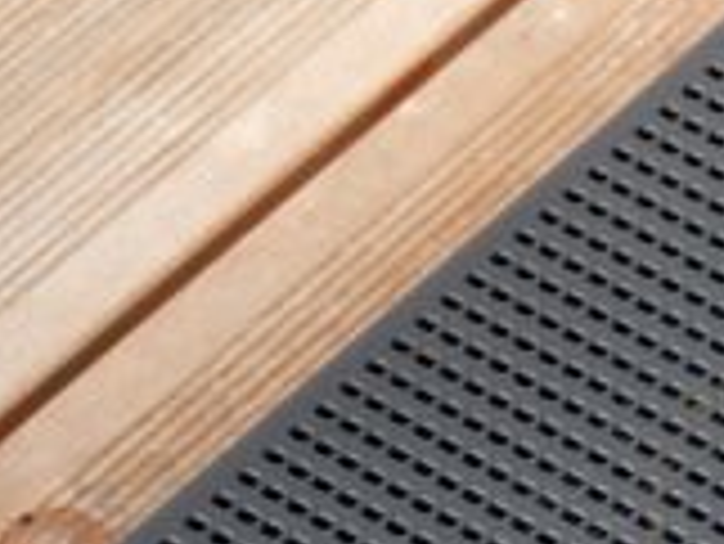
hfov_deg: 6.0
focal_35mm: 319
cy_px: 852
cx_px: 1470
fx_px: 6677
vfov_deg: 4.6
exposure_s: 1/125
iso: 200
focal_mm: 32
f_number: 4.4
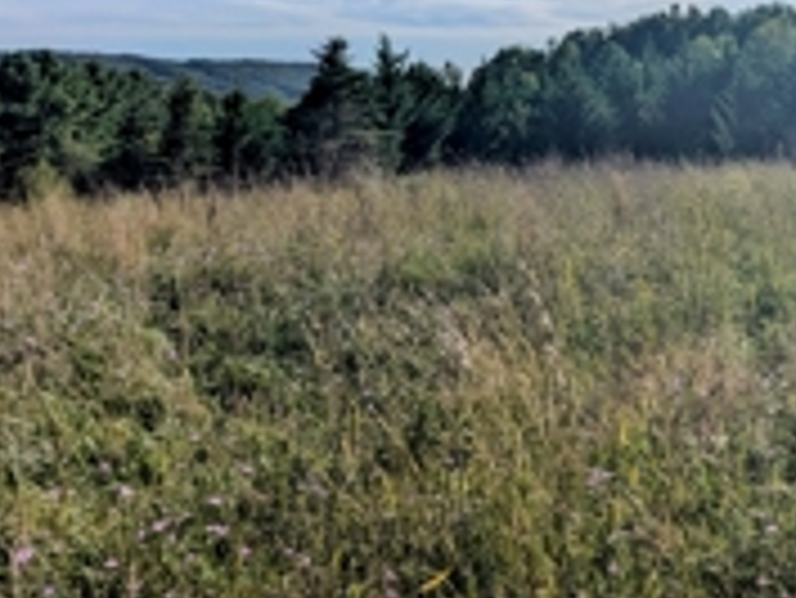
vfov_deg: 39.9
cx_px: 614
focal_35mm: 33
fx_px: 759
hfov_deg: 52.4
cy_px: 61
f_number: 2.2
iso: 56
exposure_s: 1/9009
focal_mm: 2.35
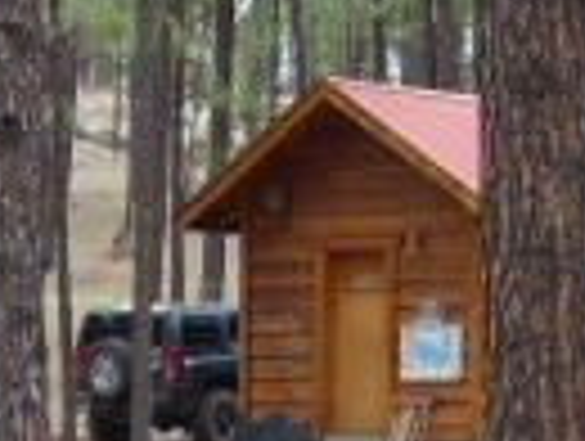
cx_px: 652
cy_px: 130
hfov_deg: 10.7
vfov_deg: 8.2
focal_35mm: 182
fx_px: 3081
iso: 100
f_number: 3.5
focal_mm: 6.47
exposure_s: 1/100
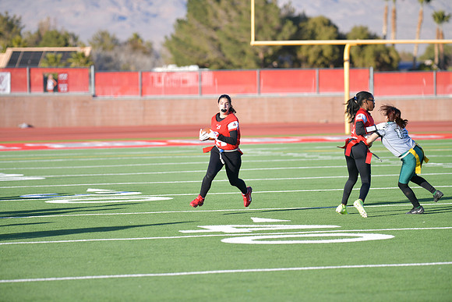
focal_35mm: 180
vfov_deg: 7.6
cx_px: 226
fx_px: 2260
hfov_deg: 11.4
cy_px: 151
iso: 64
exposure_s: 1/800
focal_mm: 180
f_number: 2.8
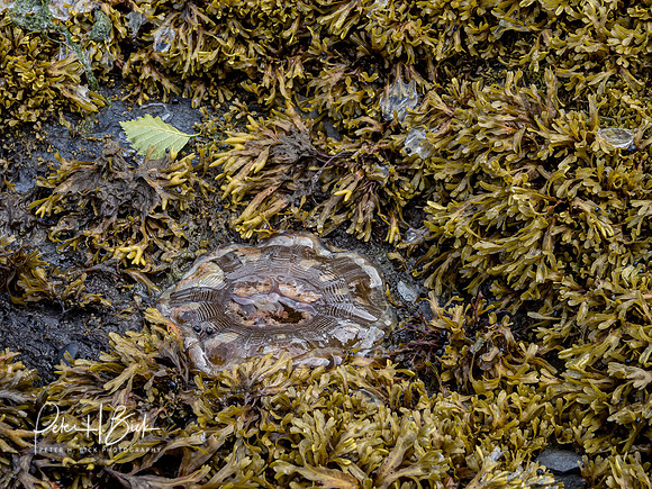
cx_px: 326
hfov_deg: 27.8
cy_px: 244
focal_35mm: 70
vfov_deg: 21.0
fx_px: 1318
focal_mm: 35
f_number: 7.1
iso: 400
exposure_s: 1/100
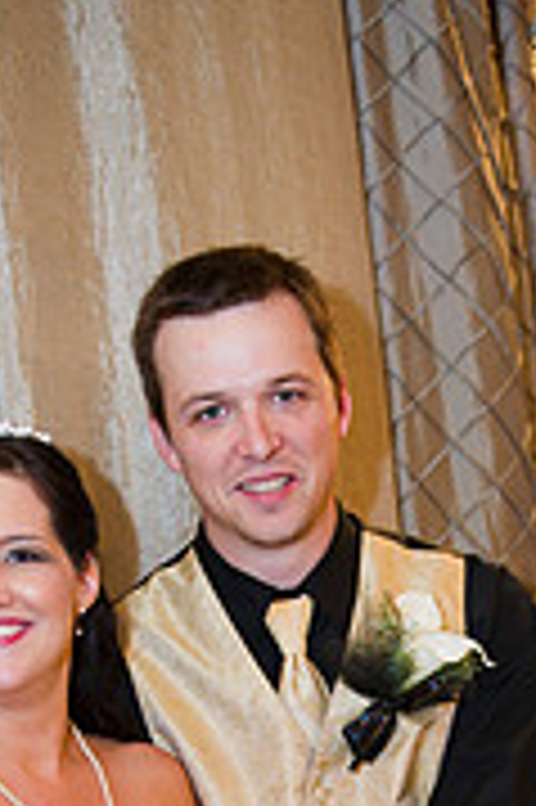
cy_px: 878
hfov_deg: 18.6
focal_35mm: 73
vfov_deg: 25.7
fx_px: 1633
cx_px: 304
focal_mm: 29
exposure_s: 1/60
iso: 1250
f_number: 2.8
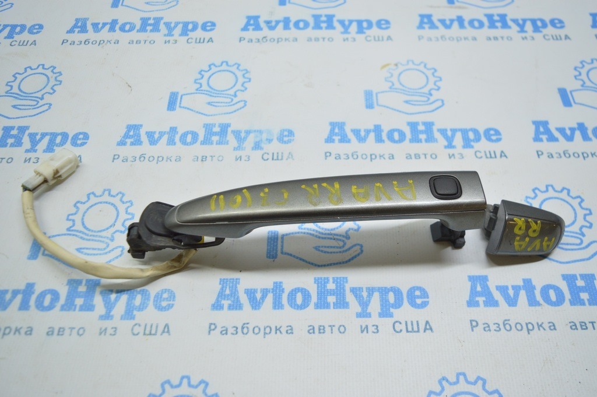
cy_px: 198
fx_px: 547
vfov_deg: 39.9
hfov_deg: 57.3
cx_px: 298
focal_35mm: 33
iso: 400
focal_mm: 22
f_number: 3.8
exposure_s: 1/80
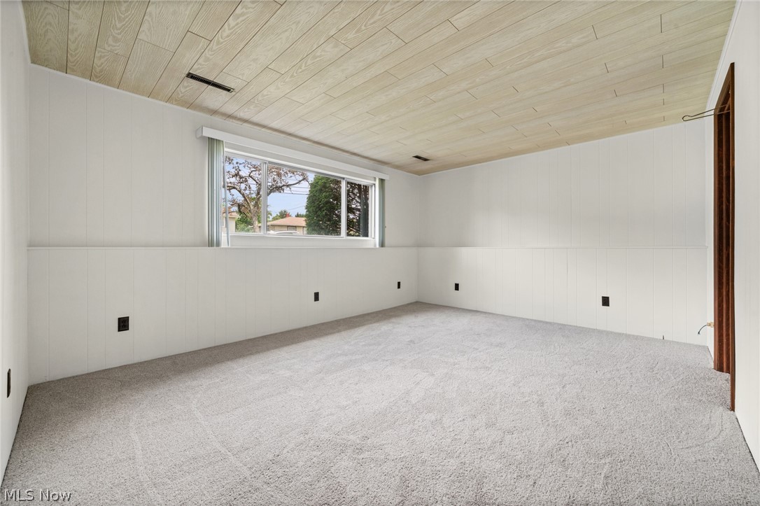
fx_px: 295
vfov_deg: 81.2
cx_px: 380
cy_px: 253
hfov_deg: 104.3
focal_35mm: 14
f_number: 9
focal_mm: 14
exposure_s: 1/6
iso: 250
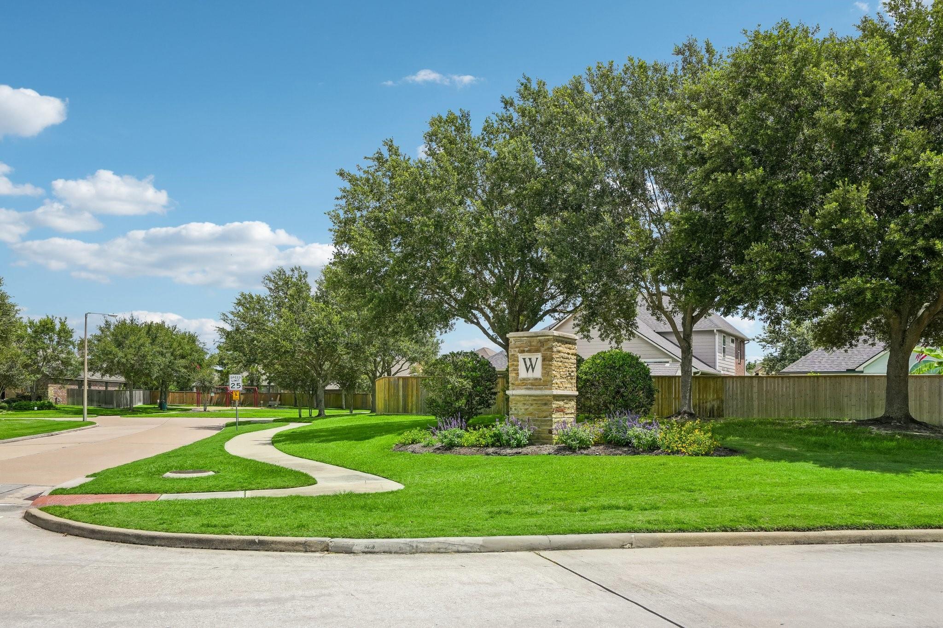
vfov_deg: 45.0
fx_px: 760
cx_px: 472
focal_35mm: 29
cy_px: 314
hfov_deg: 63.7
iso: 400
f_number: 8
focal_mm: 29
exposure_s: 1/1000
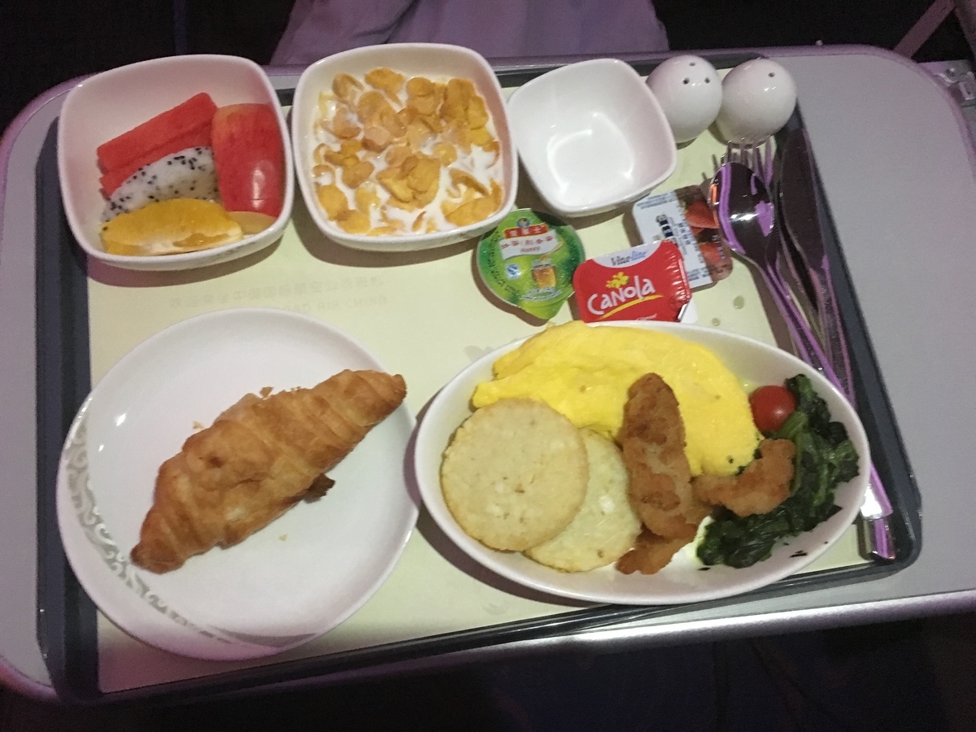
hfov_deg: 61.7
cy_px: 366
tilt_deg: -68.8
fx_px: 818
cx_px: 488
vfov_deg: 48.2
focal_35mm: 29
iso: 320
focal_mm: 4.15
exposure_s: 1/17
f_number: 2.2
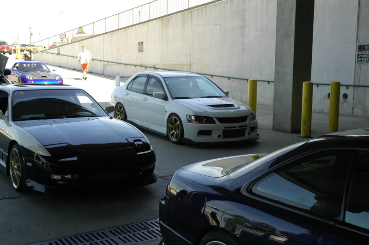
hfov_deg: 42.4
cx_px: 184
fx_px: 476
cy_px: 122
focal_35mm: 46
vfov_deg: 28.9
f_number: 11
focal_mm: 31
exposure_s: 1/100
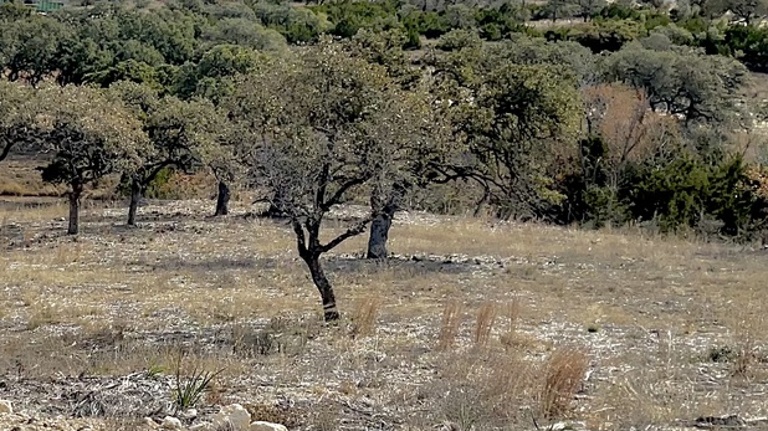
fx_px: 1343
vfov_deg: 18.2
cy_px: 150
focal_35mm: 66
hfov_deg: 31.1
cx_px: 149
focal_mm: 5.7
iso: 50
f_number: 1.5
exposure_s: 1/6579
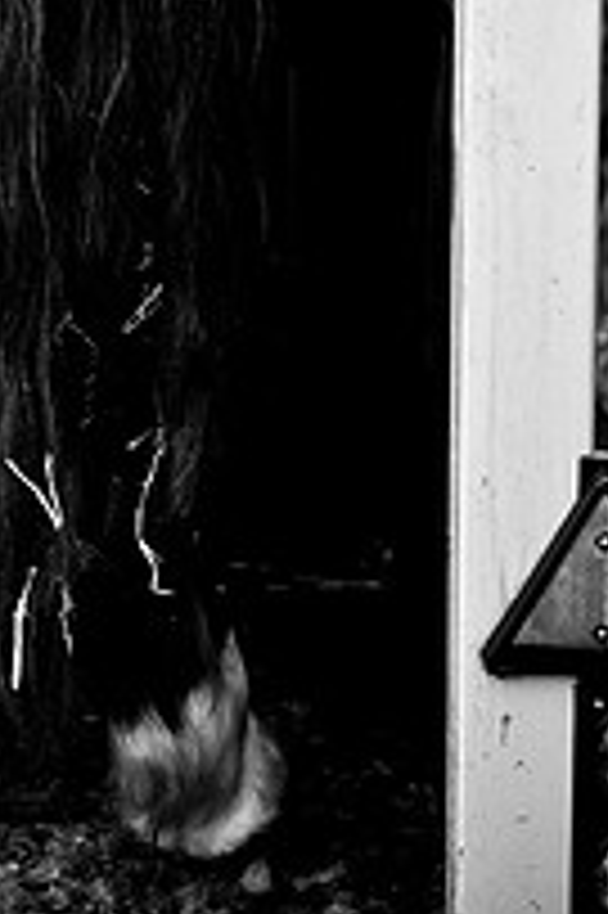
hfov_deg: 8.8
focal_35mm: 155
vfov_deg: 13.2
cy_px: 104
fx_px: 3933
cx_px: 63
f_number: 2.8
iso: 400
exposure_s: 1/125
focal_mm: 70
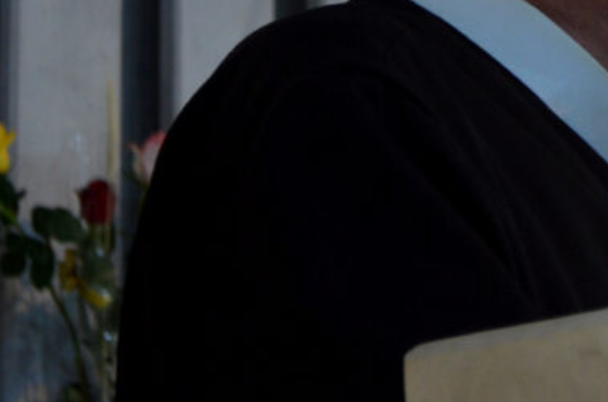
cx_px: 684
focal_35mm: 213
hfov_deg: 9.6
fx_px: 3588
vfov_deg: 6.4
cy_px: -141
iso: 800
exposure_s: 1/50
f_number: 5.6
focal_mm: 52
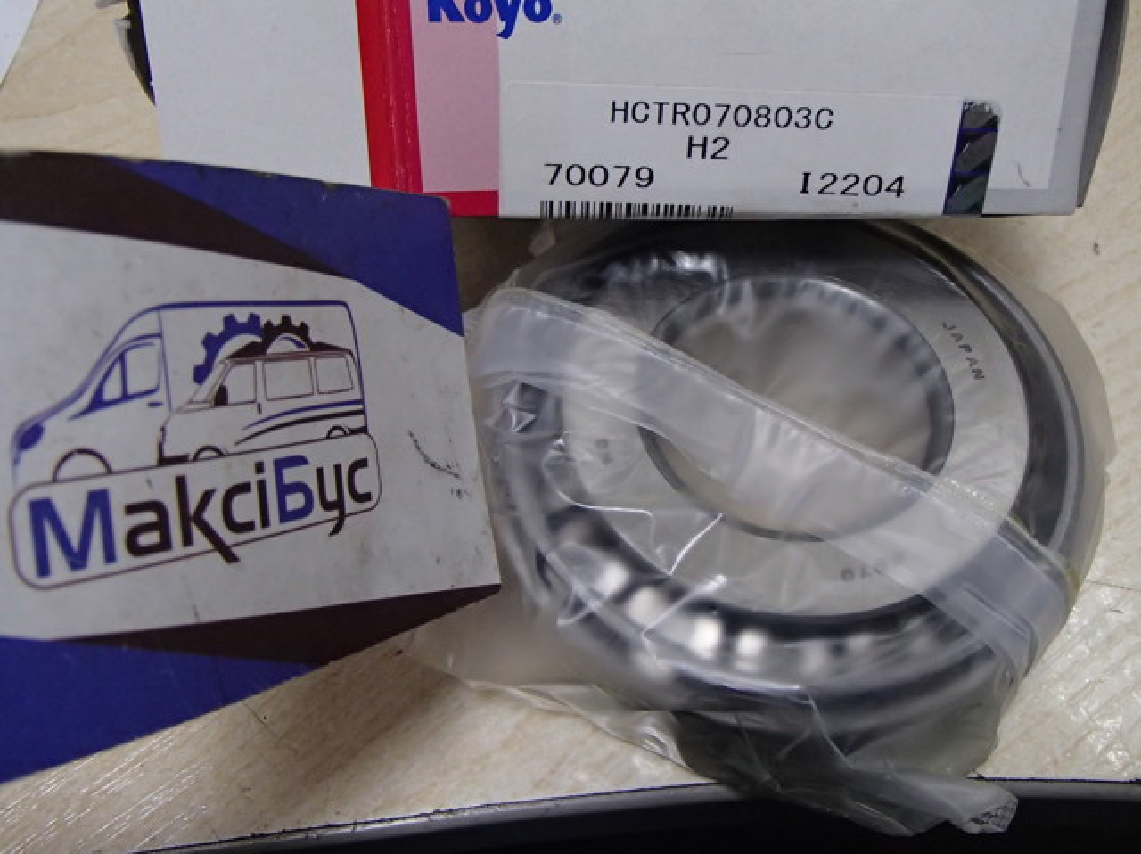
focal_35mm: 37
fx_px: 1219
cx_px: 570
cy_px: 427
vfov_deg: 38.6
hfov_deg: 50.2
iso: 800
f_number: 4.7
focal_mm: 6.64
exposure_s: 1/60
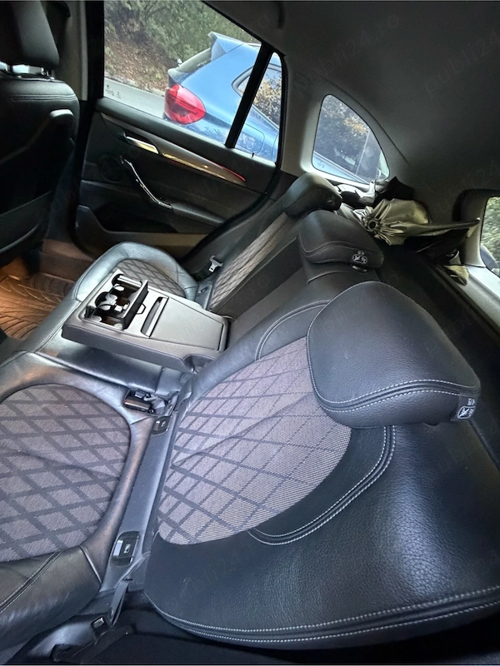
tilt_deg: -38.2
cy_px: 333
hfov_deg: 85.7
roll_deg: -27.5
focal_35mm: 14
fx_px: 270
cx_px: 250
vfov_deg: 102.1
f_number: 2.2
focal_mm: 2.22
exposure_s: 1/34
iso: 1250
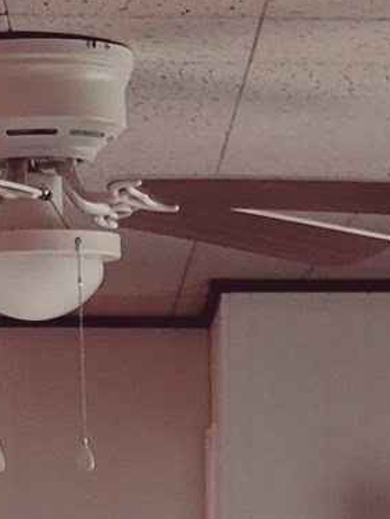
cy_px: 1414
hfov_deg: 9.3
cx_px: 275
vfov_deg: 10.1
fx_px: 2401
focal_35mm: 160
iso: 250
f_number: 1.8
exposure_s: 1/40
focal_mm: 5.4
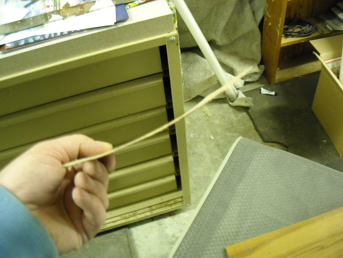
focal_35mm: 36
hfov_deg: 51.4
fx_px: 357
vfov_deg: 39.7
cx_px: 169
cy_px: 126
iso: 400
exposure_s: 1/9
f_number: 2.8
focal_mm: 5.7
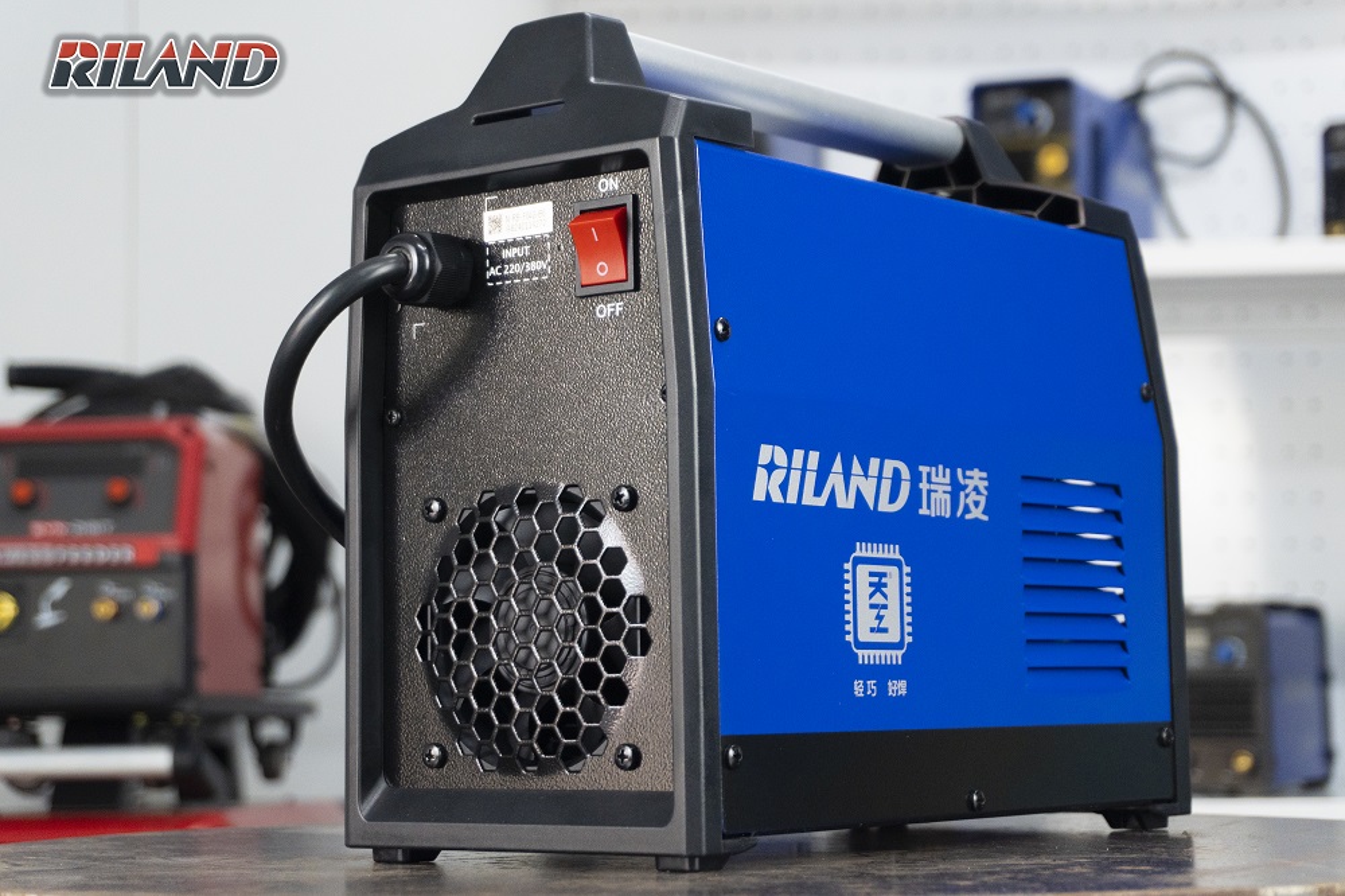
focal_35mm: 75
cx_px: 672
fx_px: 2801
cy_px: 448
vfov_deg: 18.2
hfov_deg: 27.0
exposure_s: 1/100
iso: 1600
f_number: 5.6
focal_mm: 50
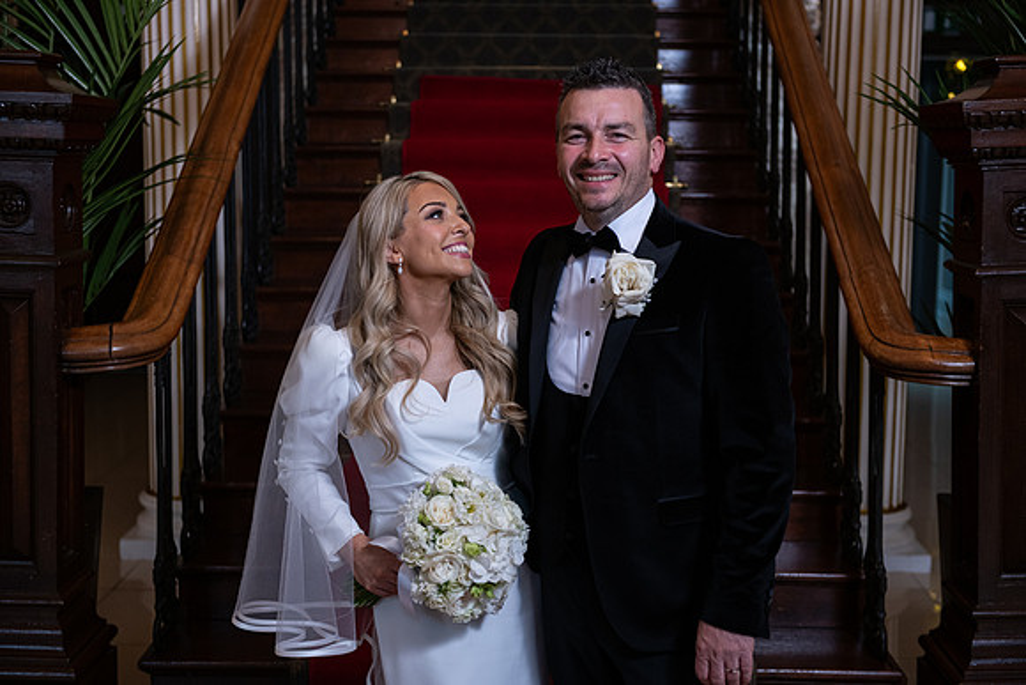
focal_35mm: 50
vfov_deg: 27.0
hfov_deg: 39.6
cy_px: 342
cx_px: 513
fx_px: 1425
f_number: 3.5
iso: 500
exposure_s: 1/160
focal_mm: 50
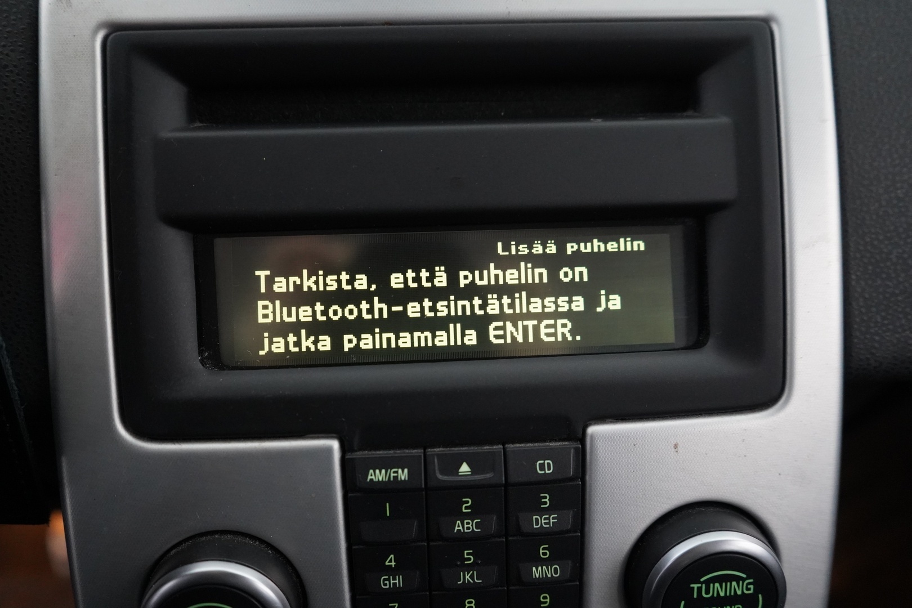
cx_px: 456
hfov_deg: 65.5
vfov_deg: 46.4
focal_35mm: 28
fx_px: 709
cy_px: 304
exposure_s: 1/60
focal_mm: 28
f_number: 3.5
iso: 6400
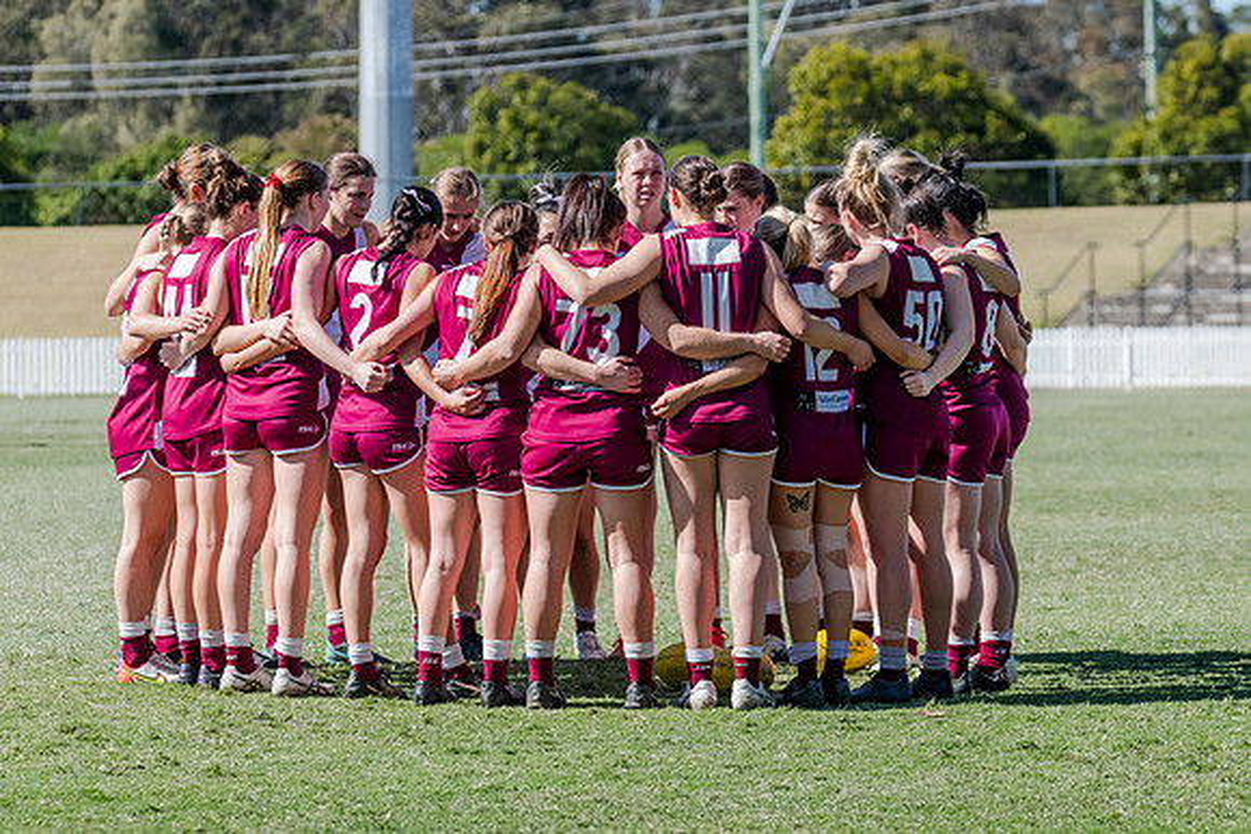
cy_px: 445
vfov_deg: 5.9
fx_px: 8165
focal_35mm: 235
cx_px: 568
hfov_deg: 8.8
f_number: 7.1
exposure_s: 1/1600
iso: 800
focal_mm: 210
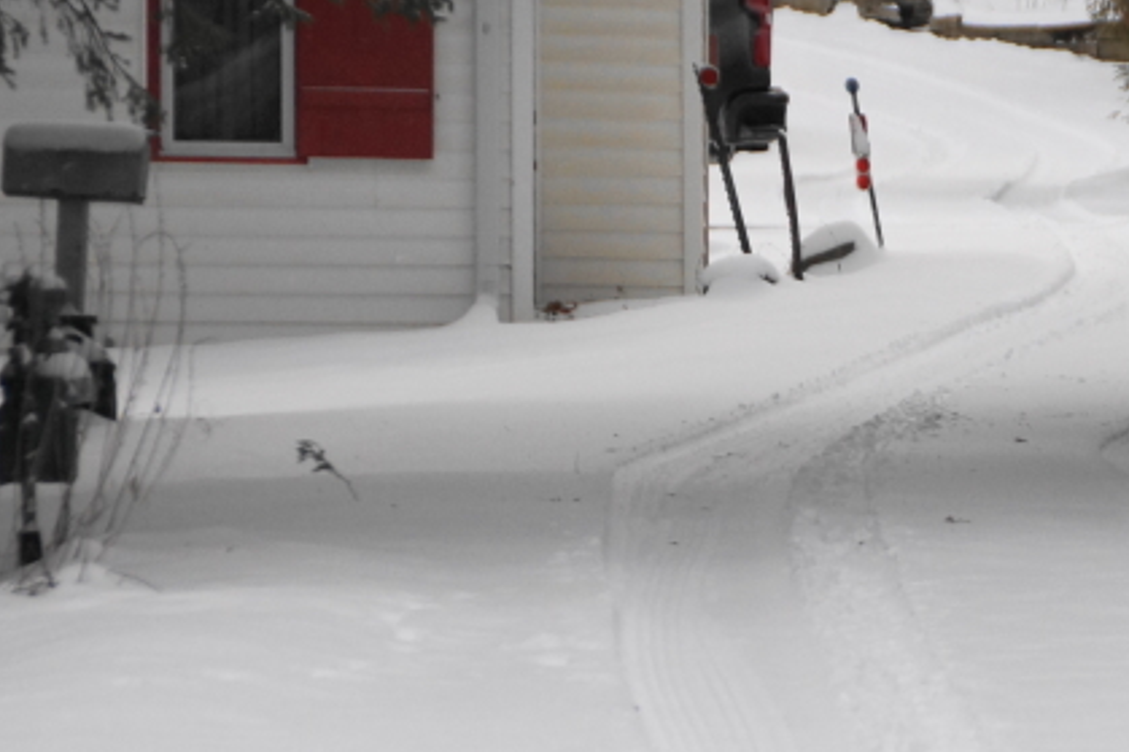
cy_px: 571
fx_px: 17931
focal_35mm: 572
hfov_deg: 3.6
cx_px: 1179
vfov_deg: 2.4
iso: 320
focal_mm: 160
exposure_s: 1/250
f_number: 6.3
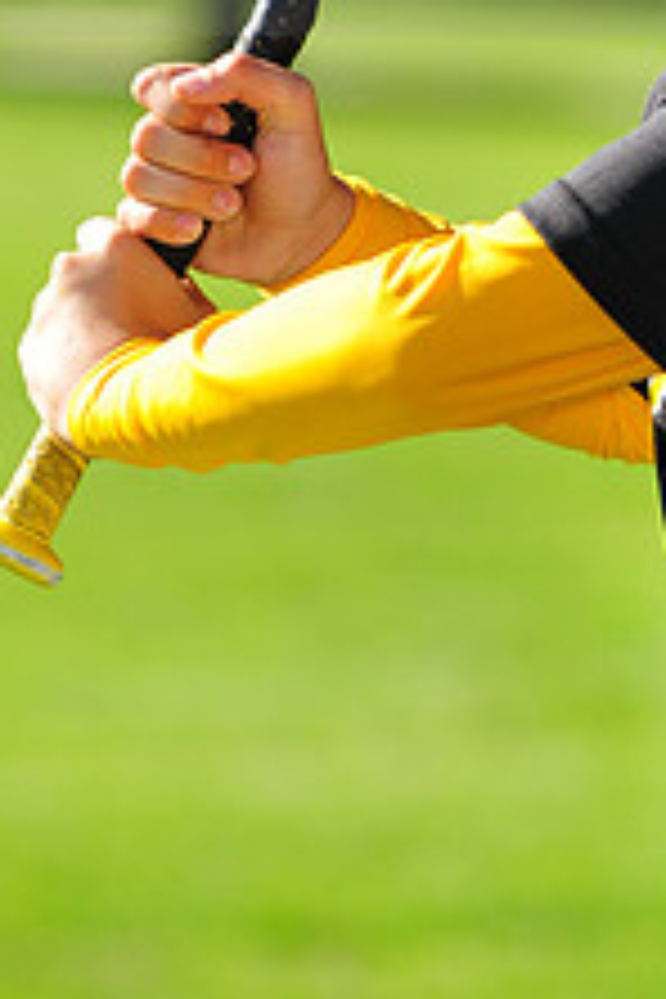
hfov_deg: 3.4
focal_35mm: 405
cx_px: 572
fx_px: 11238
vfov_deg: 5.1
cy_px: -108
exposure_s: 1/640
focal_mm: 155
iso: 200
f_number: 5
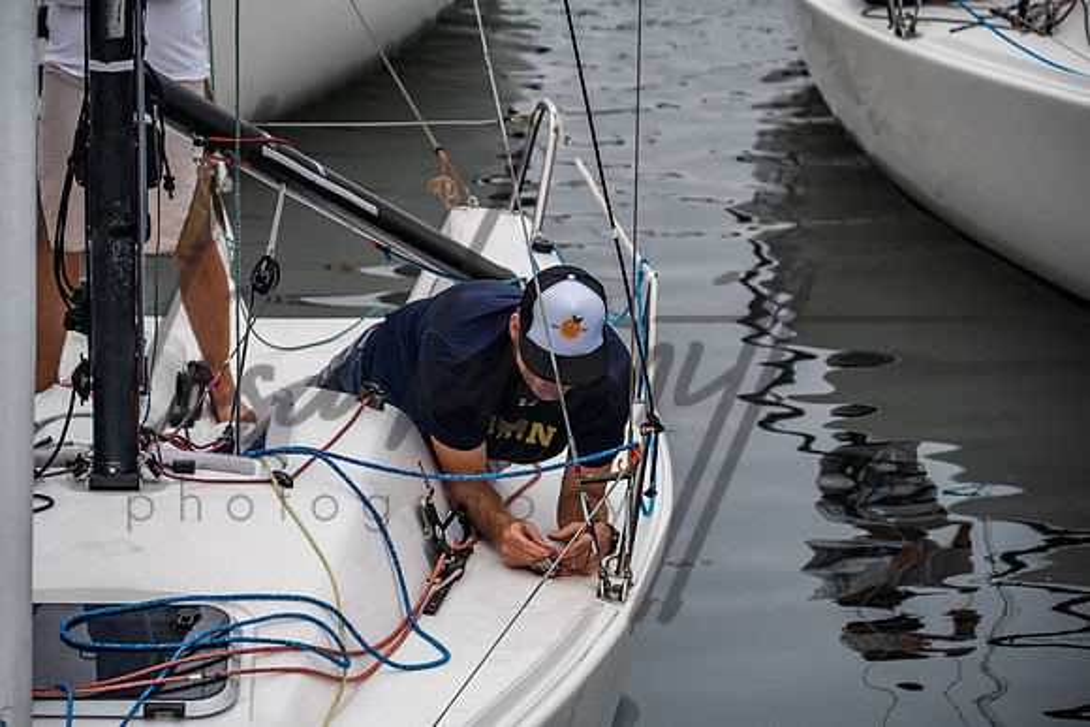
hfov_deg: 12.4
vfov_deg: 8.3
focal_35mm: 165
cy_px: 364
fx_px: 4997
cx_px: 545
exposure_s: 1/800
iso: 400
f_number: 6.3
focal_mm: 165
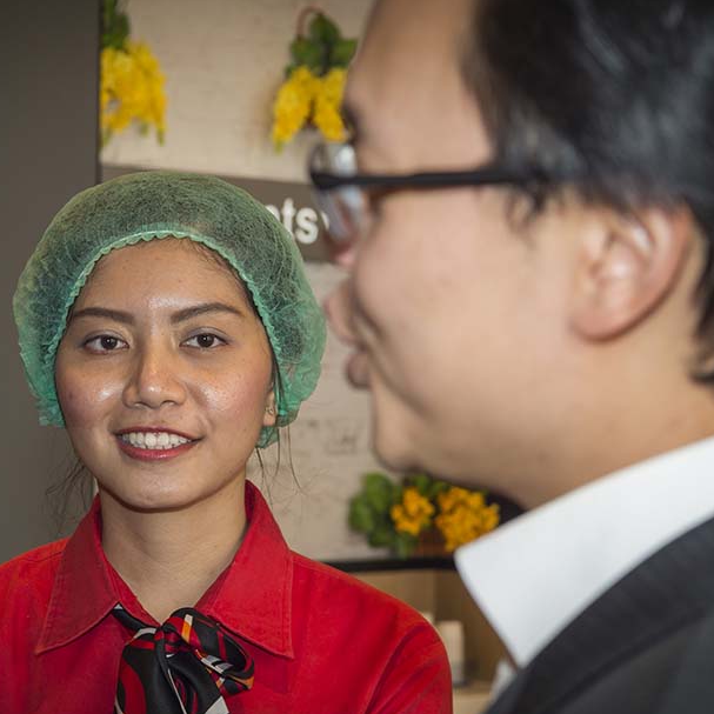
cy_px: 372
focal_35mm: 94
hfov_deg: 18.5
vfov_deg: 18.5
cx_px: 273
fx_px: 2194
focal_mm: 70
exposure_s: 1/60
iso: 200
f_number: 8
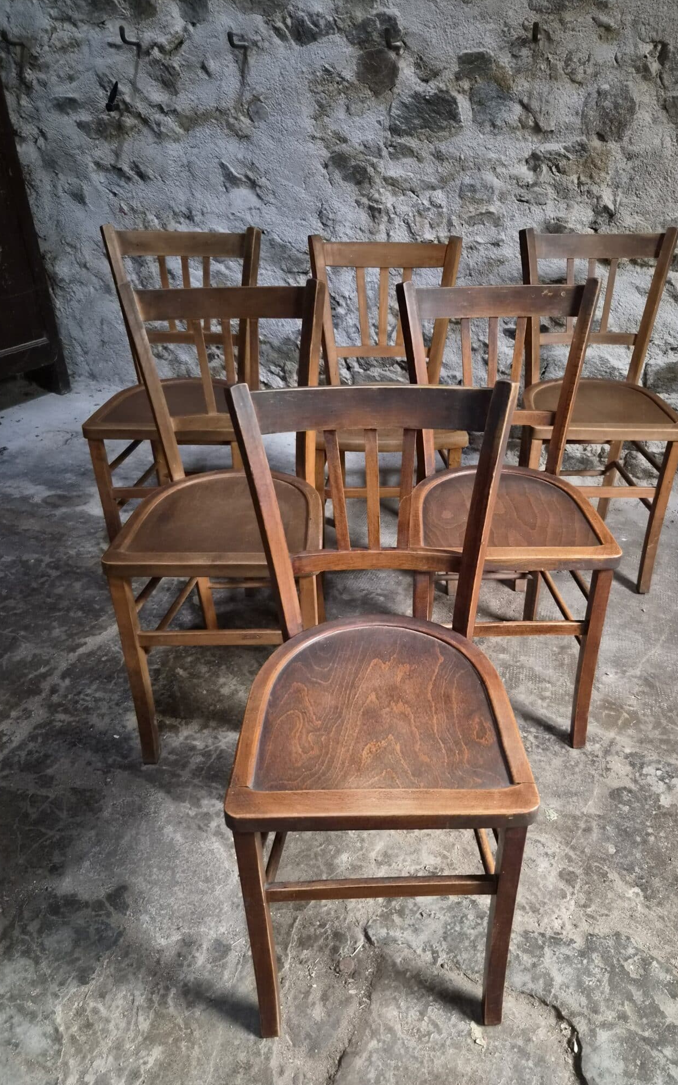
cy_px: 545
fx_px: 739
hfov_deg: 49.2
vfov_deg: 72.5
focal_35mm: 25
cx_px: 375
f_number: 1.8
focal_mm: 5.4
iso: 1600
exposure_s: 1/50
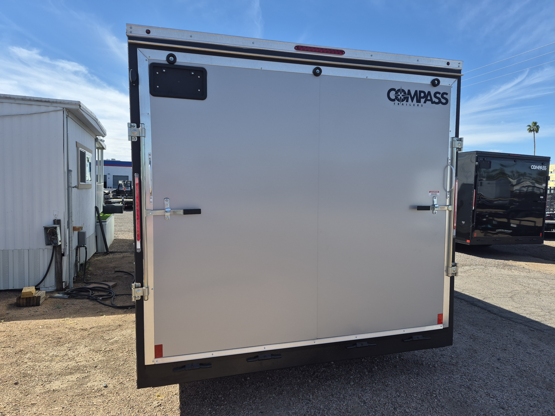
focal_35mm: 23
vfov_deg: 58.9
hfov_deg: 73.9
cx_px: 278
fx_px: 369
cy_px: 208
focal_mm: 5.4
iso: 80
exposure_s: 1/4464
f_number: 1.8
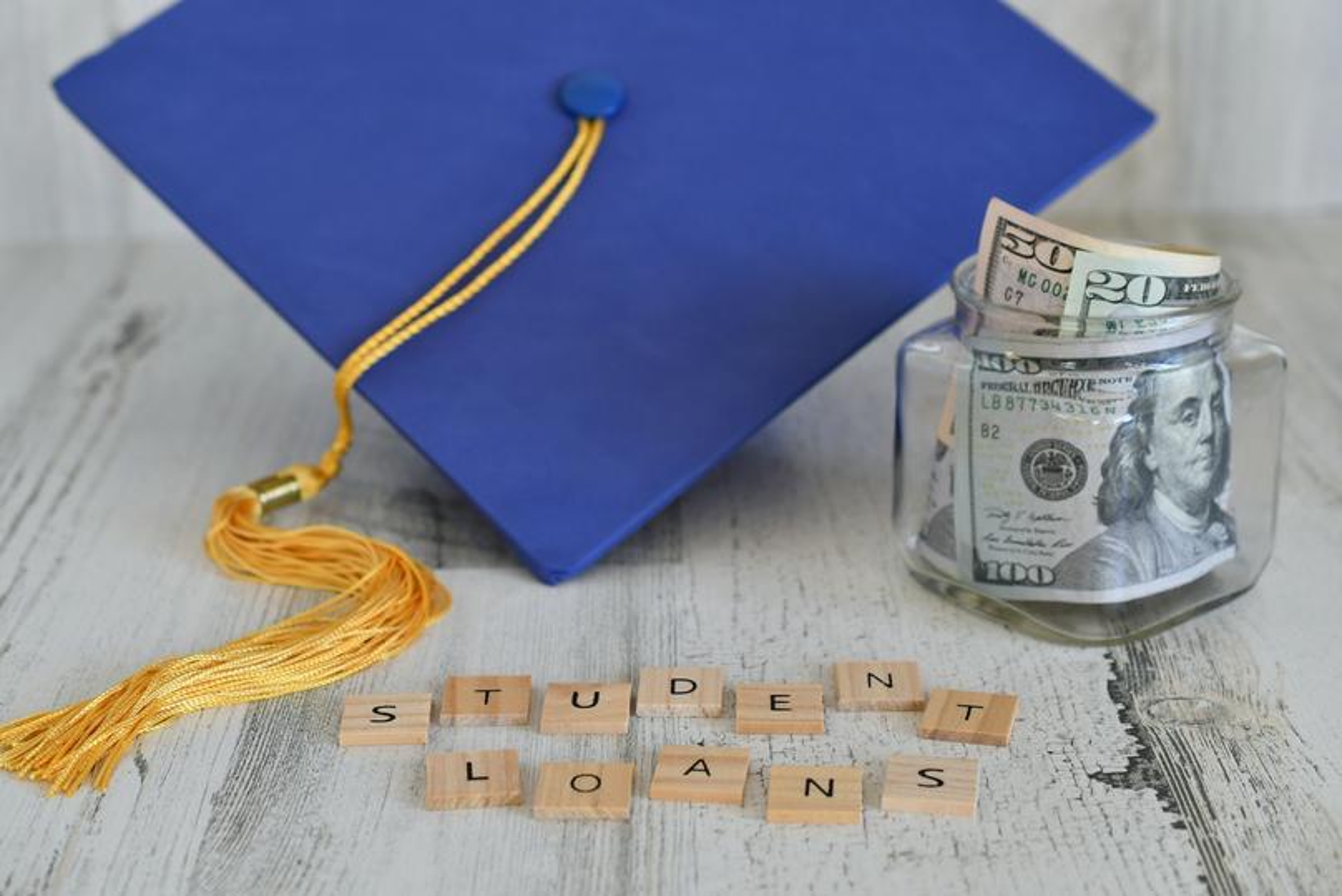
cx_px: 671
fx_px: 2237
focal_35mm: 60
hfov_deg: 33.4
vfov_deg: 22.6
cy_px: 448
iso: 250
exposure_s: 1/100
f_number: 5
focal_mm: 40
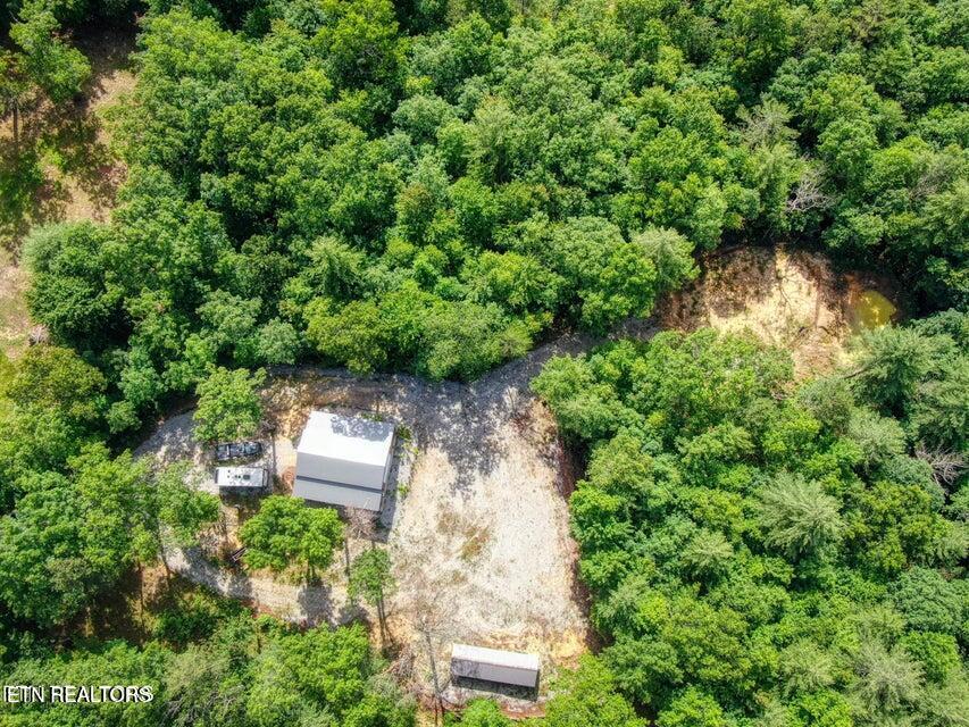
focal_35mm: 29
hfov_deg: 61.7
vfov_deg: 48.2
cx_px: 484
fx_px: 812
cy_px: 364
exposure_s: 1/400
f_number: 3
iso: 100
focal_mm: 5
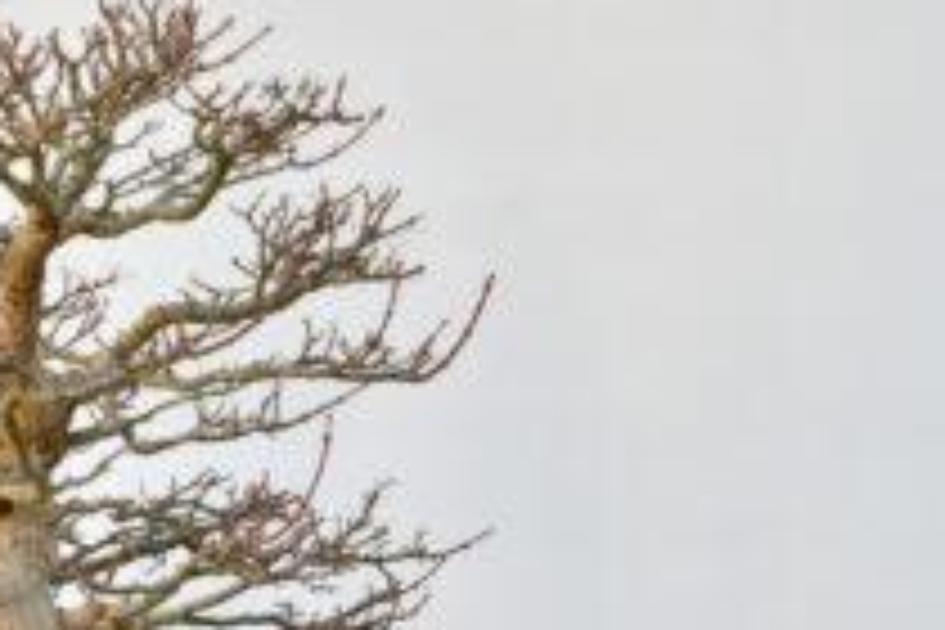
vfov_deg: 5.9
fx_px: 6063
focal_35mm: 231
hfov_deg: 8.9
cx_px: 22
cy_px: 668
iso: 160
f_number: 9
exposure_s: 1/30
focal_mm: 65
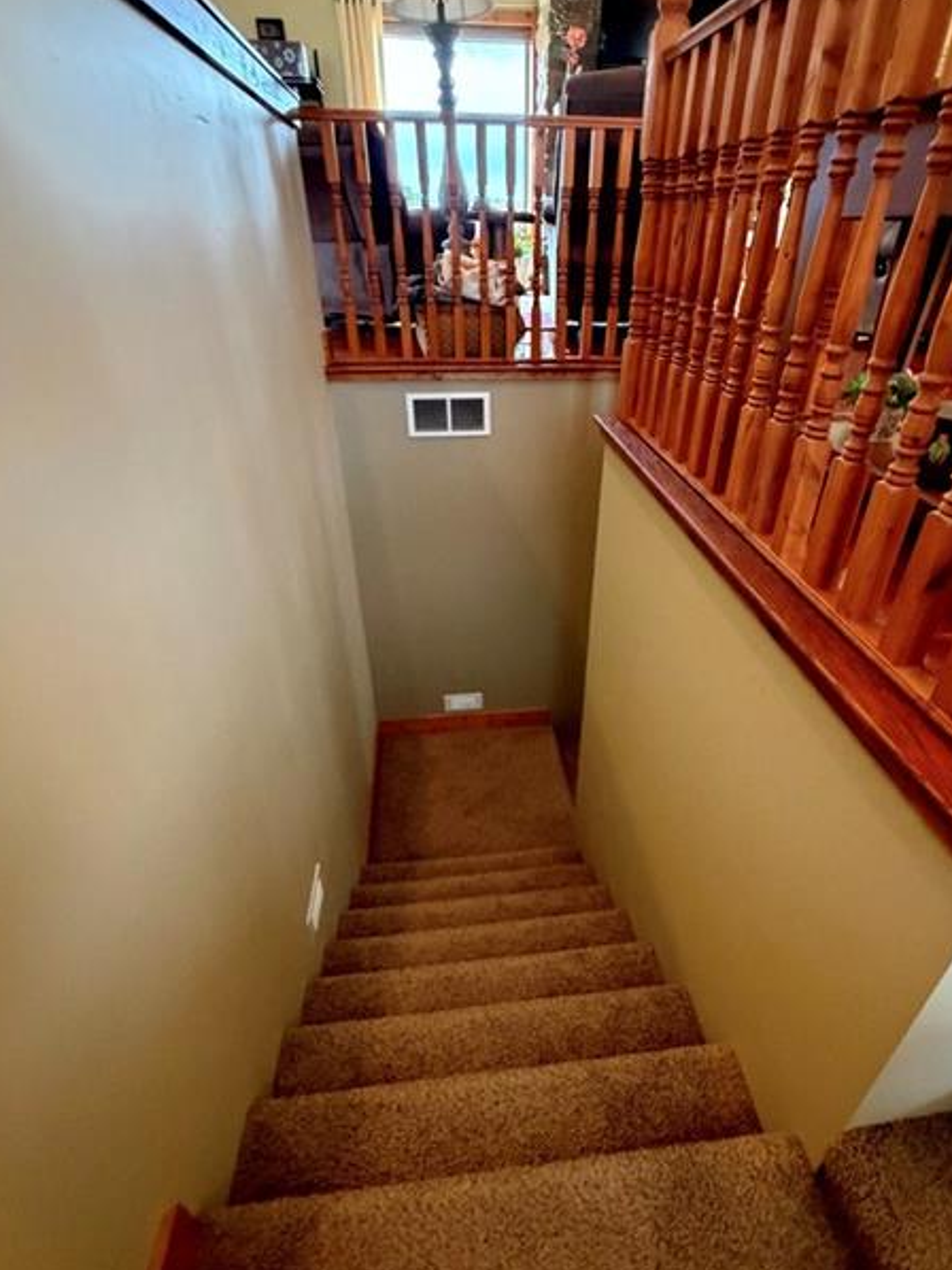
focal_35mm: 18
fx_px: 660
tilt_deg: -33.8
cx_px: 518
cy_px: 670
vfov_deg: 87.7
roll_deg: -1.4
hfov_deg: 71.5
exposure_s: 1/60
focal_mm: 2.22
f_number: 2.2
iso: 1000
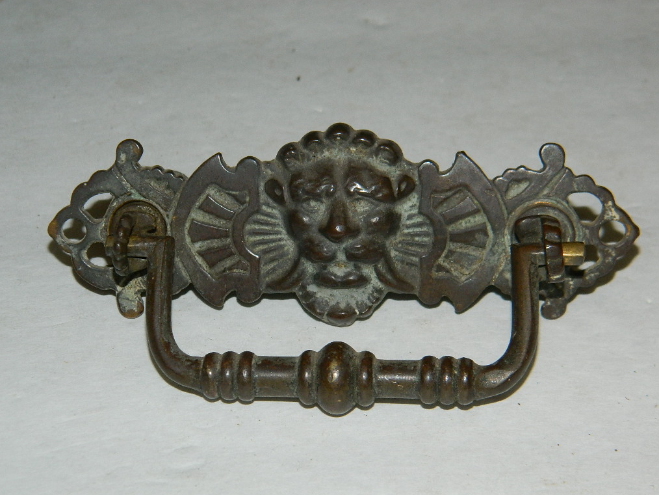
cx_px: 328
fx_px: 1980
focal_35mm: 104
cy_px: 248
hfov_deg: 18.9
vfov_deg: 14.2
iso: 200
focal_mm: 18.6
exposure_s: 1/60
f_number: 4.5
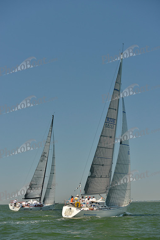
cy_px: 120
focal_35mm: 71
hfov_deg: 19.2
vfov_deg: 28.5
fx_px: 474
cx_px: 80
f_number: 5.6
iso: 200
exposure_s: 1/640
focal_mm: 70
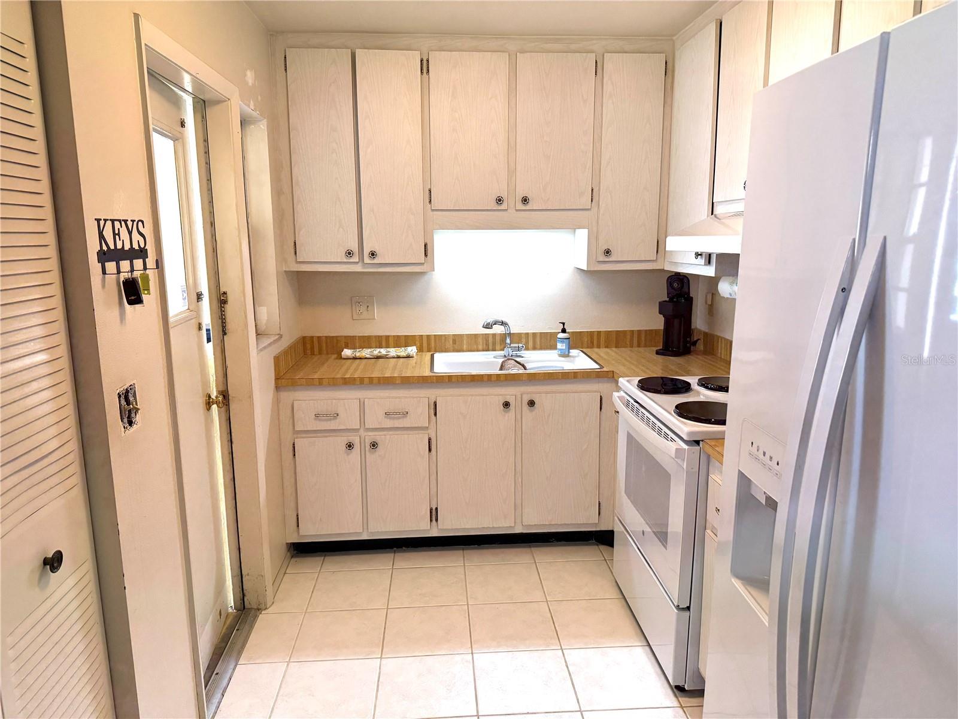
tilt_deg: -10.3
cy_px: 360
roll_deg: +0.4
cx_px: 479
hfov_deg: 71.6
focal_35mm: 24
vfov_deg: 56.8
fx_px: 664
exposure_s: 1/120
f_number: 1.78
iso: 200
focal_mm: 6.76
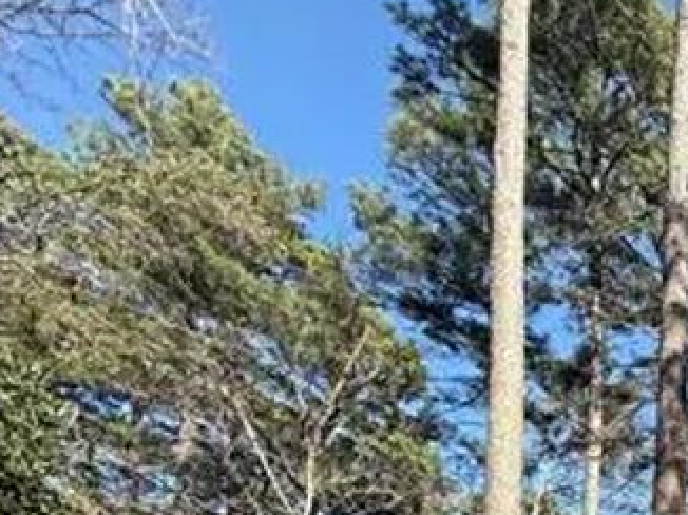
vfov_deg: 25.7
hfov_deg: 28.6
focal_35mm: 44
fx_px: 874
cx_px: 1019
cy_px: 745
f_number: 2.2
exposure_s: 1/619
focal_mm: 2.22
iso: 50
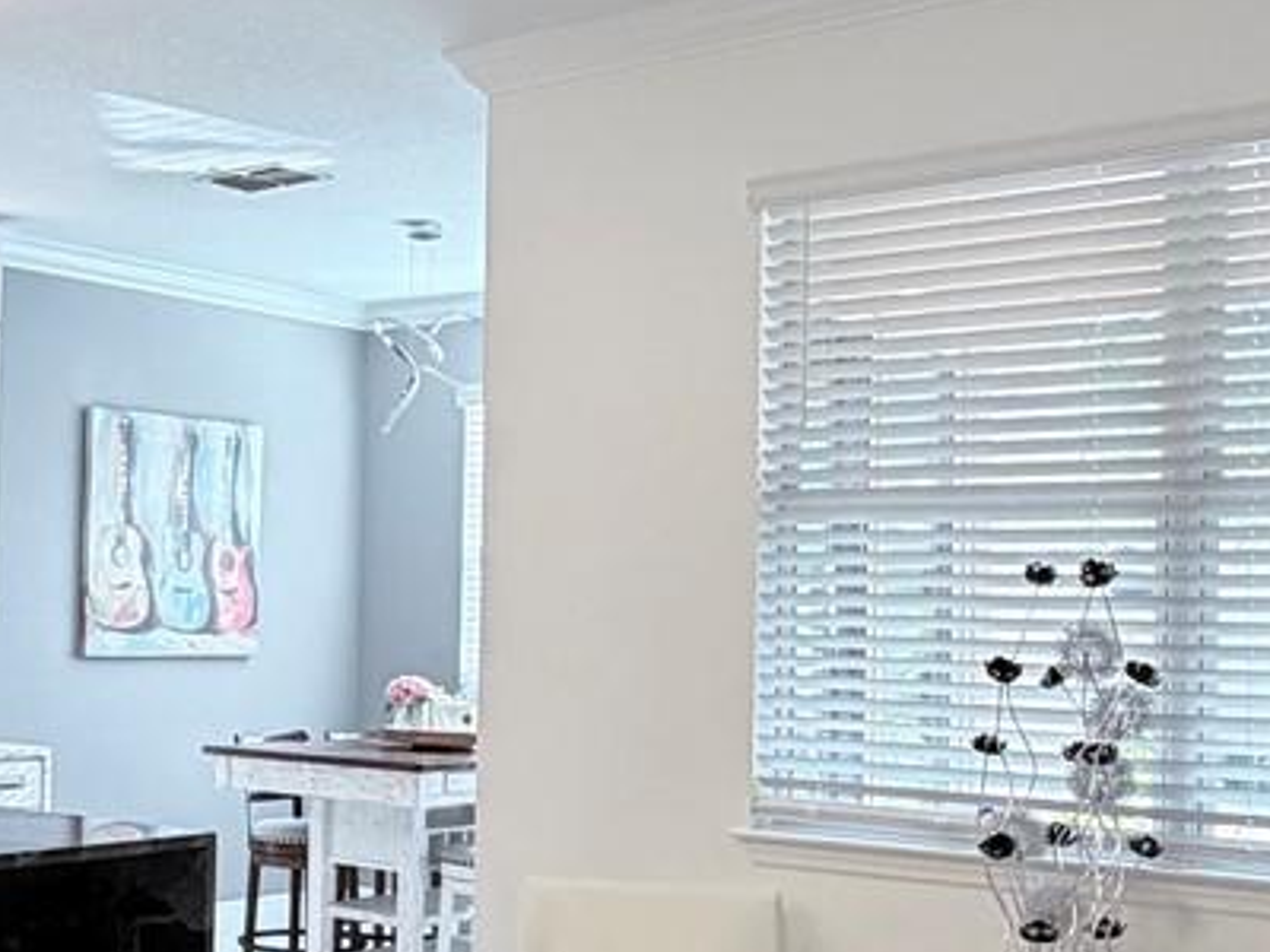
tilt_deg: +1.5
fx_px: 2055
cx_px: 289
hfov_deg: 33.5
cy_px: 571
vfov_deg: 26.1
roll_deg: +0.1
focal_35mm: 56
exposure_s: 1/120
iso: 200
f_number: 2.2
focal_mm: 2.22
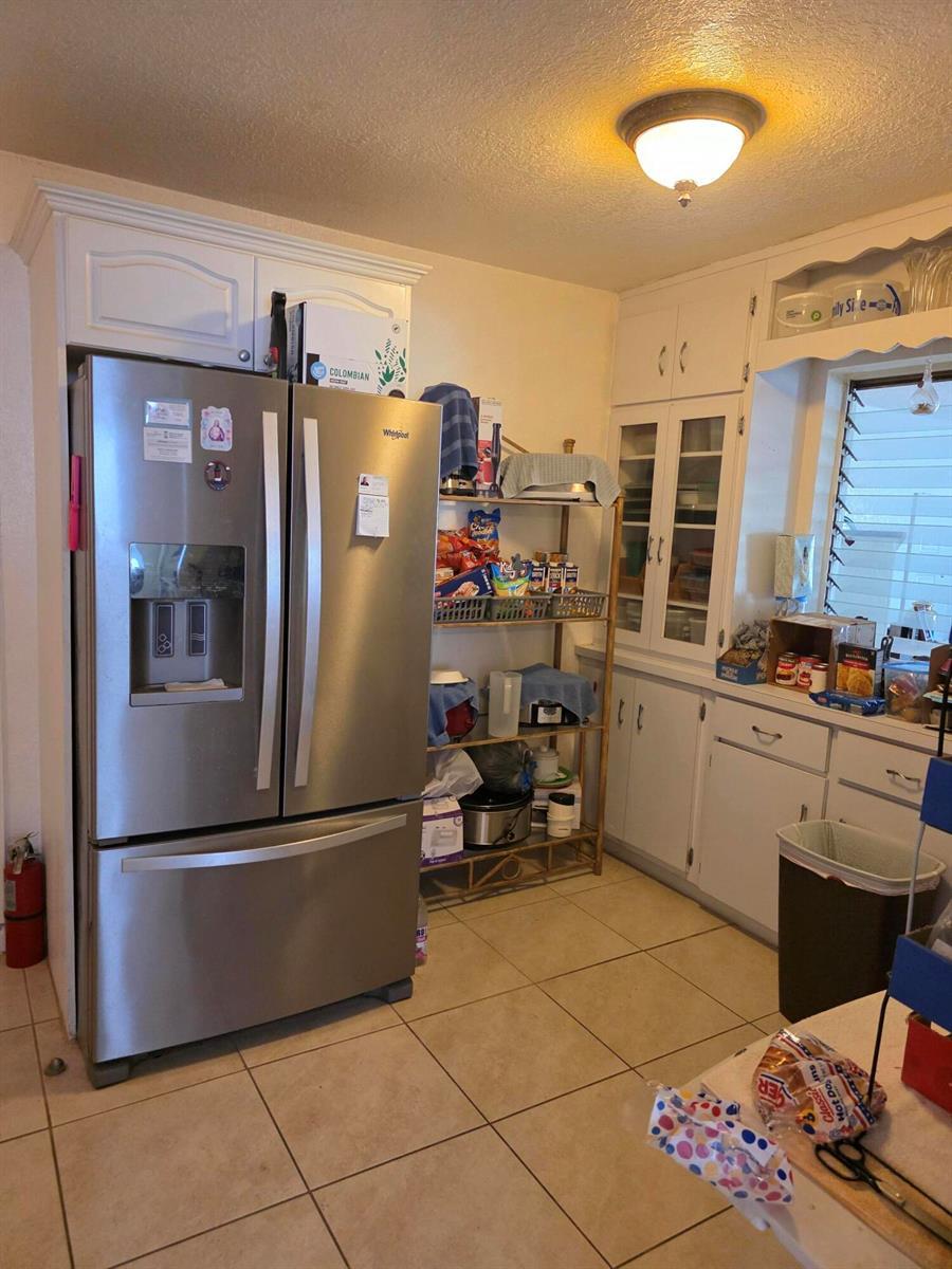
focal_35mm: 23
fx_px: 843
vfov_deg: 73.9
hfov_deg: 58.9
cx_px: 476
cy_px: 634
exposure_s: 1/120
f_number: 1.7
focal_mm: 6.3
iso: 500
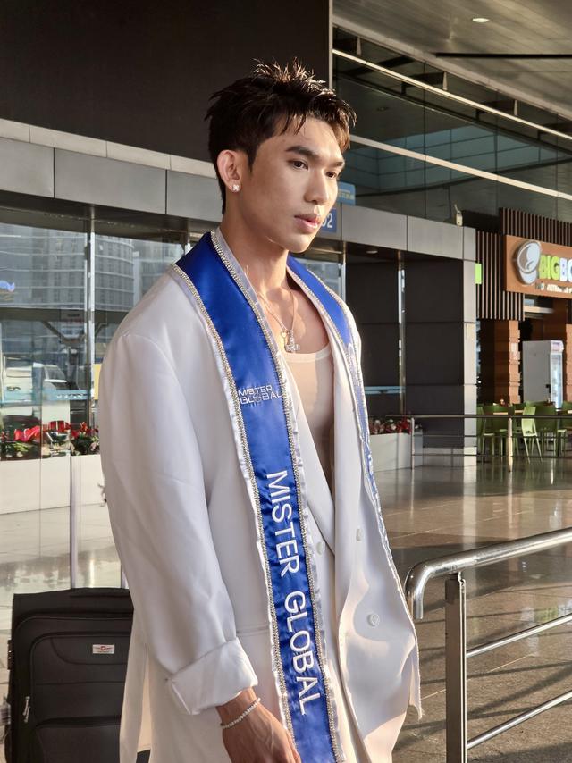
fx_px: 1521
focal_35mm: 69
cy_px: 382
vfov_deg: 28.2
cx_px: 286
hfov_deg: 21.3
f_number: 2.4
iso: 25
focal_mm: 7
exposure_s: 1/100
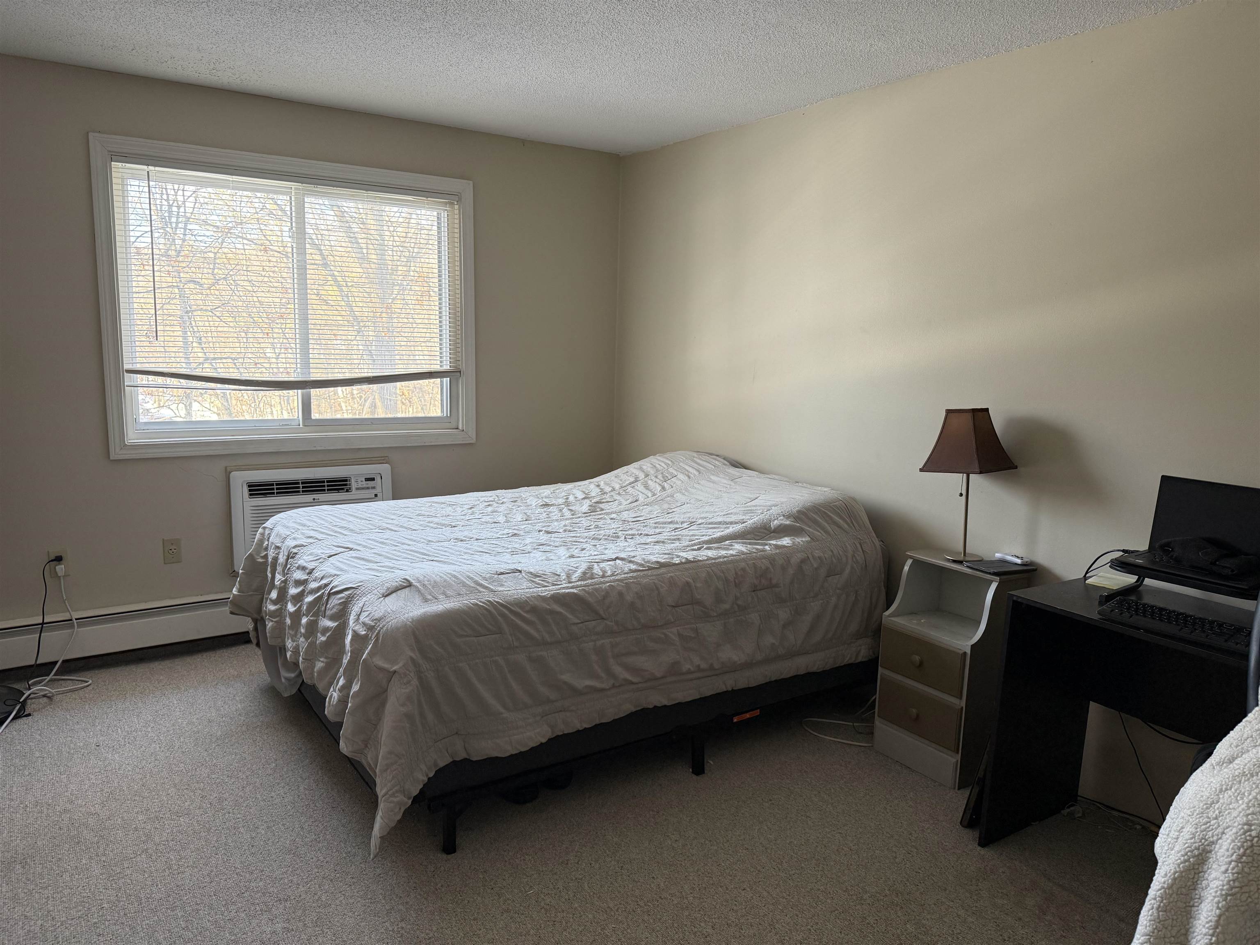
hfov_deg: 71.6
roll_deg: -1.7
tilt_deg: -9.1
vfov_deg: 56.8
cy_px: 472
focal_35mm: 24
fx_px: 874
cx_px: 630
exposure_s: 1/78
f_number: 1.78
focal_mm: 6.76
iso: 200
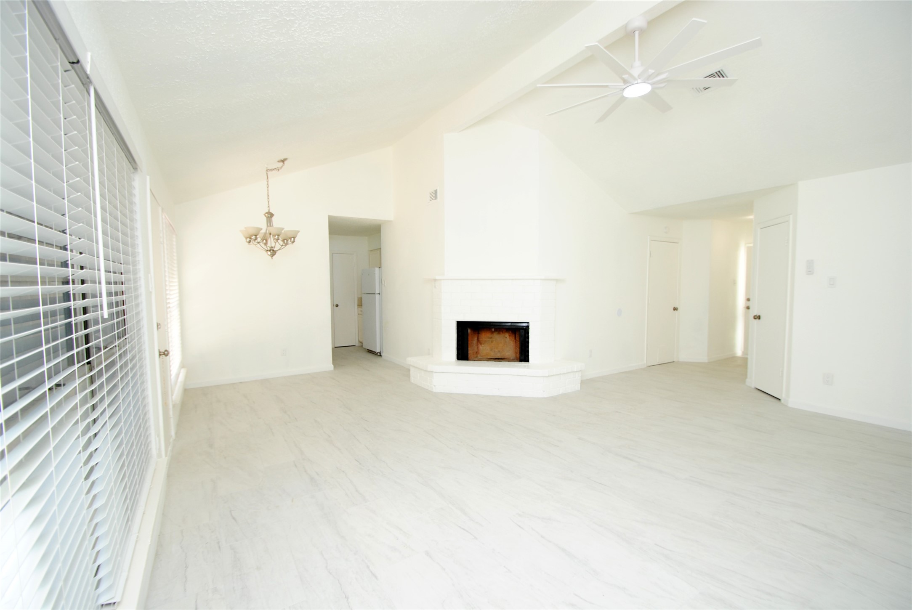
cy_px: 305
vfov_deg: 77.5
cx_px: 456
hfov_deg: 100.3
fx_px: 380
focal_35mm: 15
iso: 200
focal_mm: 10
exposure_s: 1/60
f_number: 4
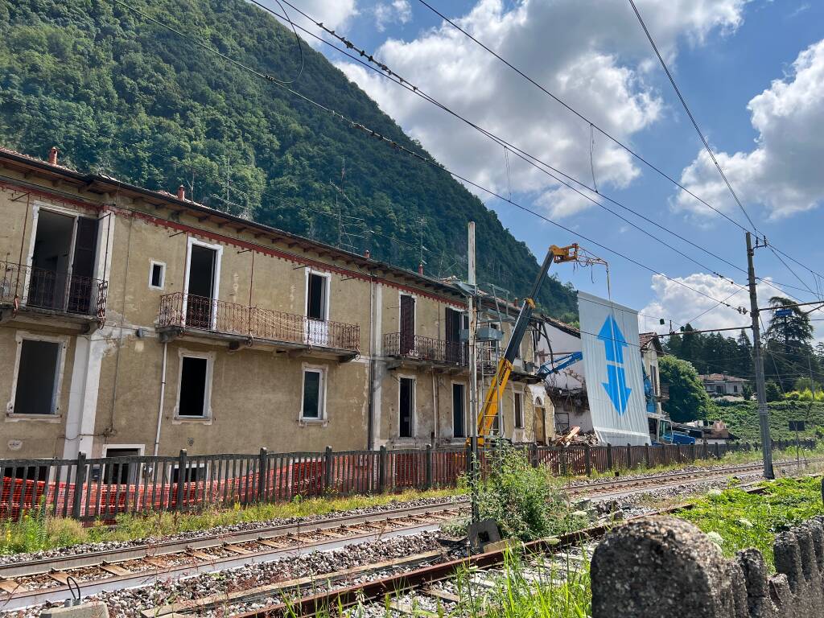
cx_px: 412
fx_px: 619
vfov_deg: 53.1
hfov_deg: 67.3
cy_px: 309
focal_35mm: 26
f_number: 1.5
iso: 50
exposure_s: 1/5319
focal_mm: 5.7
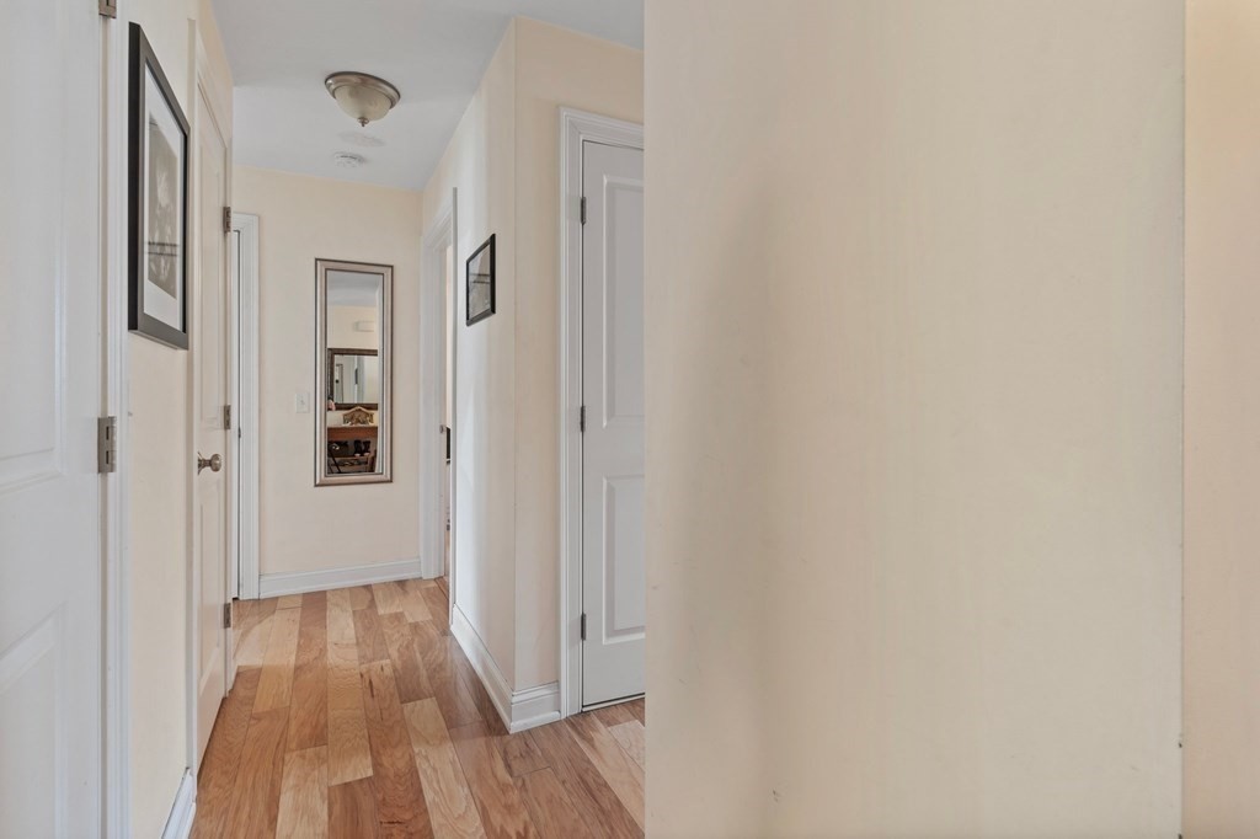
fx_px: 595
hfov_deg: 93.3
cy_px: 420
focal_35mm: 17
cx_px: 630
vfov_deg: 70.4
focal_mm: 17
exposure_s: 1
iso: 320
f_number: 9
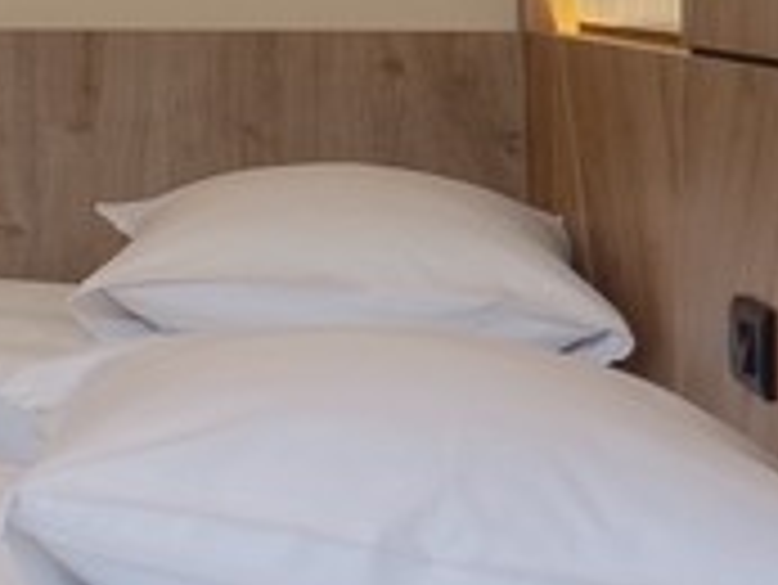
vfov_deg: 15.0
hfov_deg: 10.1
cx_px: -1835
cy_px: -14
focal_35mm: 97
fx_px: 2182
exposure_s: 1/8
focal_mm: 7
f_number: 5.6
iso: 100
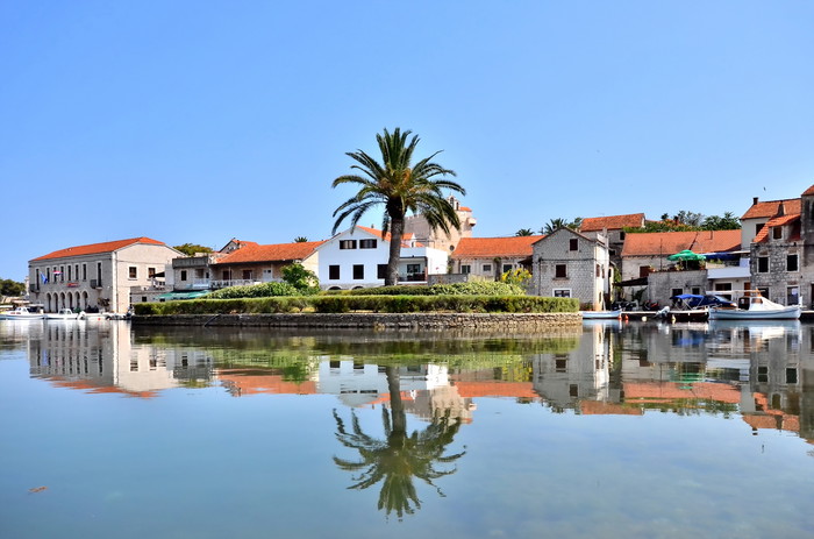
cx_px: 407
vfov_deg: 43.4
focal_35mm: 30
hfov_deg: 62.1
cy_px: 270
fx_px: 677
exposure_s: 1/640
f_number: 13
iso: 800
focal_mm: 20
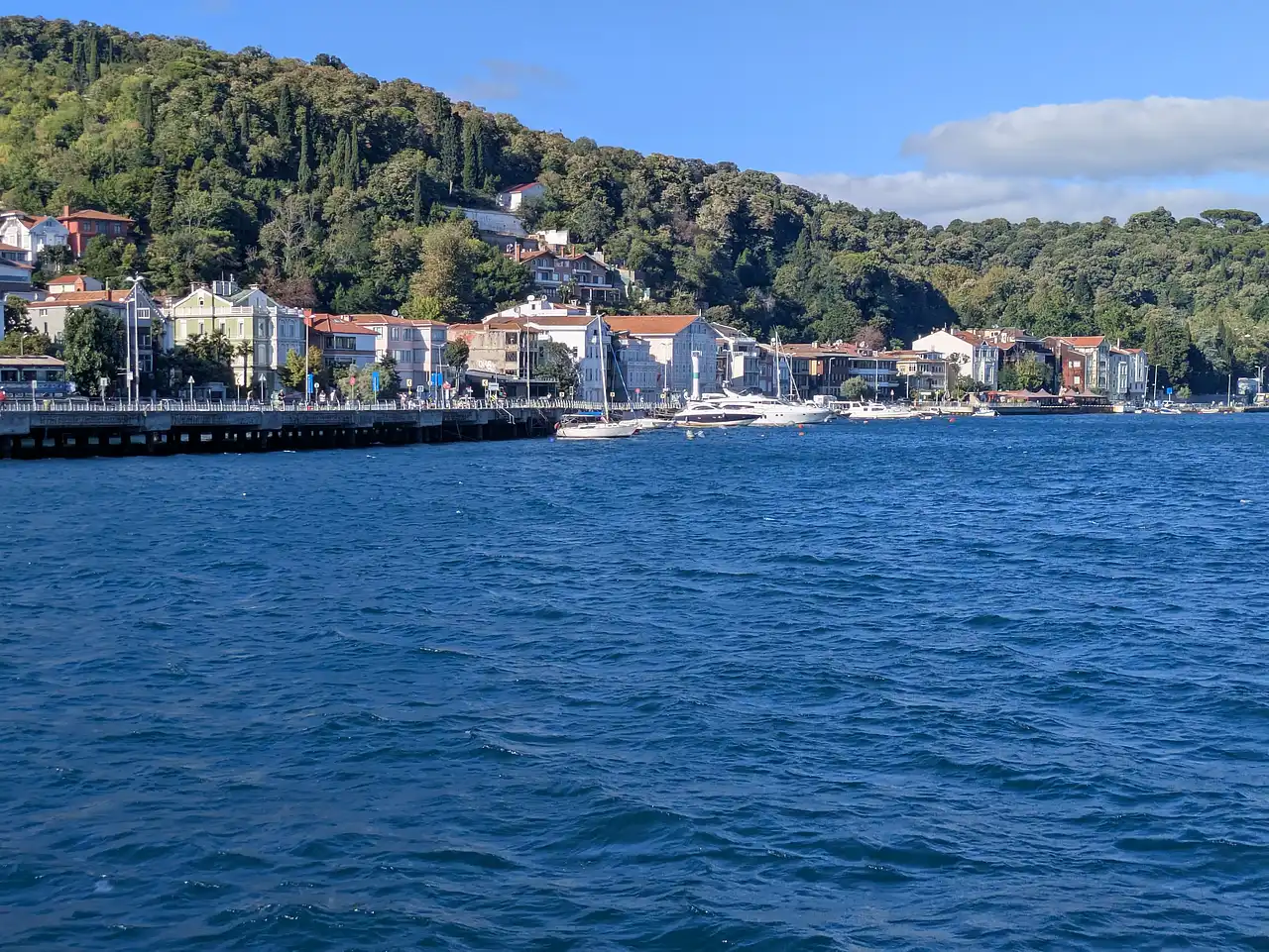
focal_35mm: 51
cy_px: 476
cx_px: 634
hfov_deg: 37.5
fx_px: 1870
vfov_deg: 28.6
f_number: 1.89
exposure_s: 1/1988
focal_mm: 5.43
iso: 45
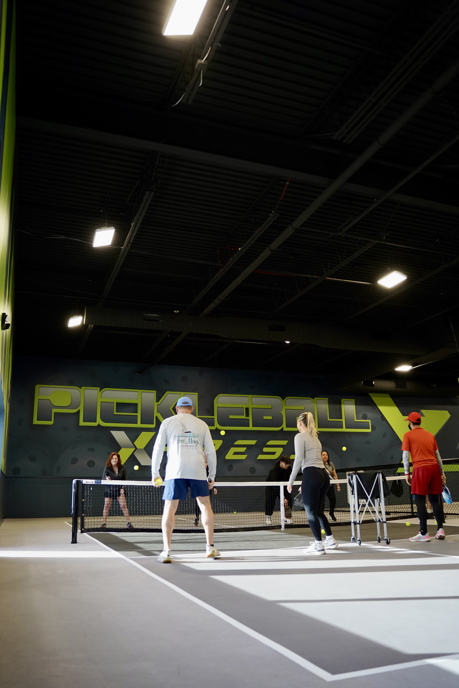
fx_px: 535
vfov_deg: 65.5
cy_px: 344
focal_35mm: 28
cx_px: 230
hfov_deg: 46.4
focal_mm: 28
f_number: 2.8
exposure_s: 1/400
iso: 1250
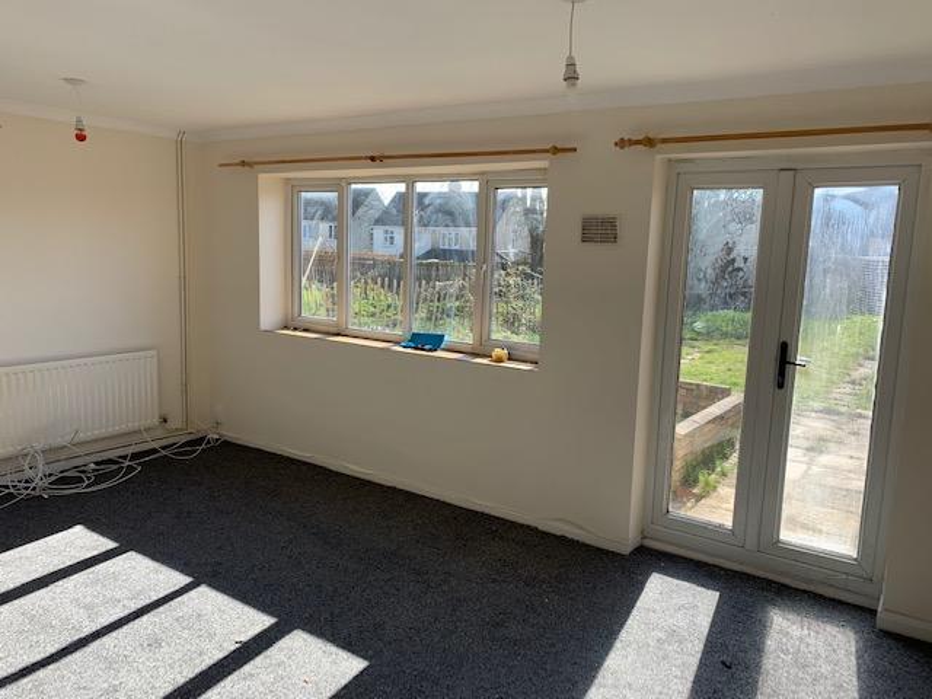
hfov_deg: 67.3
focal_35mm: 26
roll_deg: -3.0
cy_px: 350
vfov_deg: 53.1
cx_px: 466
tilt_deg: -6.6
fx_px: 700
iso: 25
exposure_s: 1/442
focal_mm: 4.25
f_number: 1.8
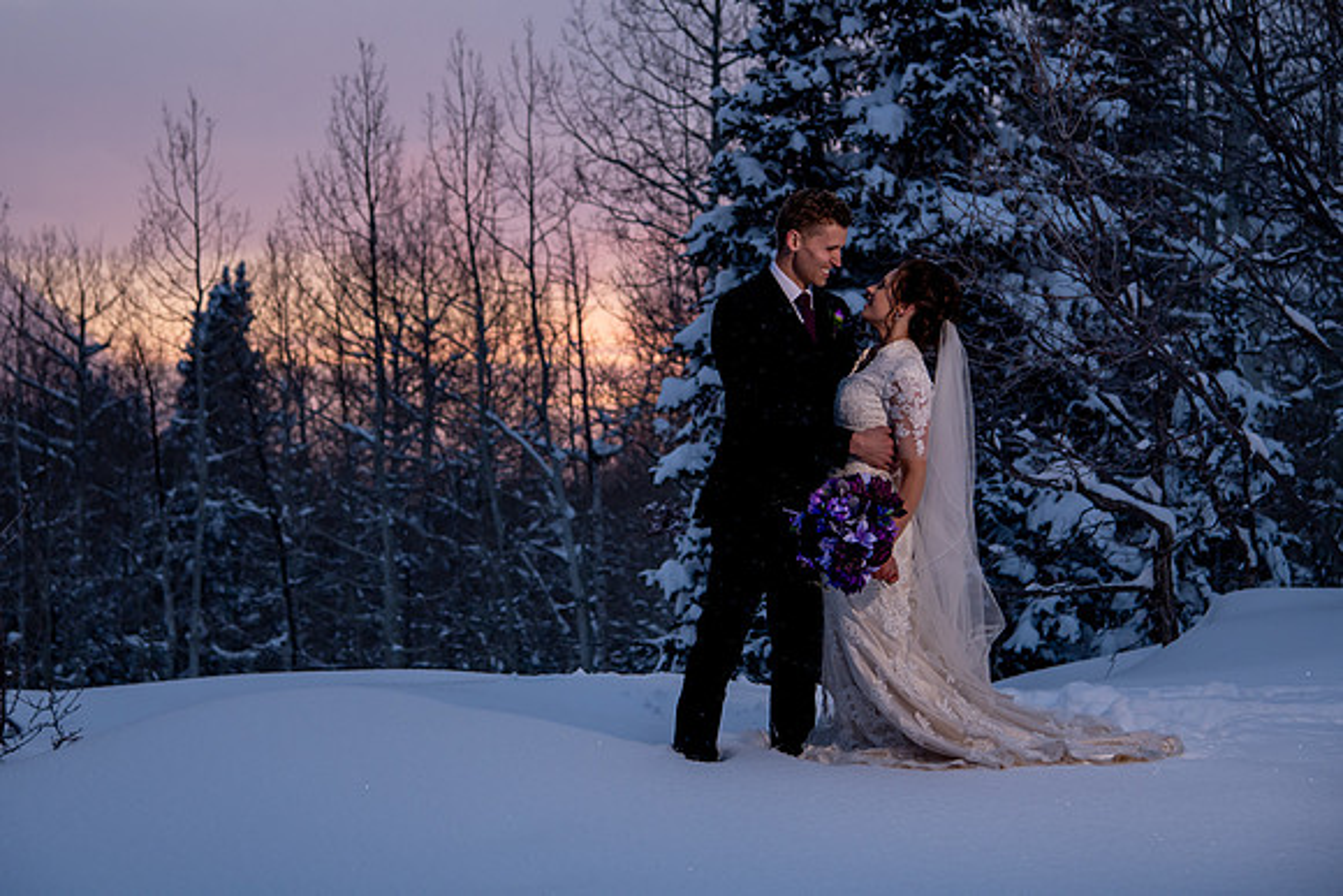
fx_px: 3043
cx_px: 622
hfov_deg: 24.9
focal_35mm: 82
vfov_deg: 16.7
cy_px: 342
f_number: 4.5
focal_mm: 66
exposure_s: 1/250
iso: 400
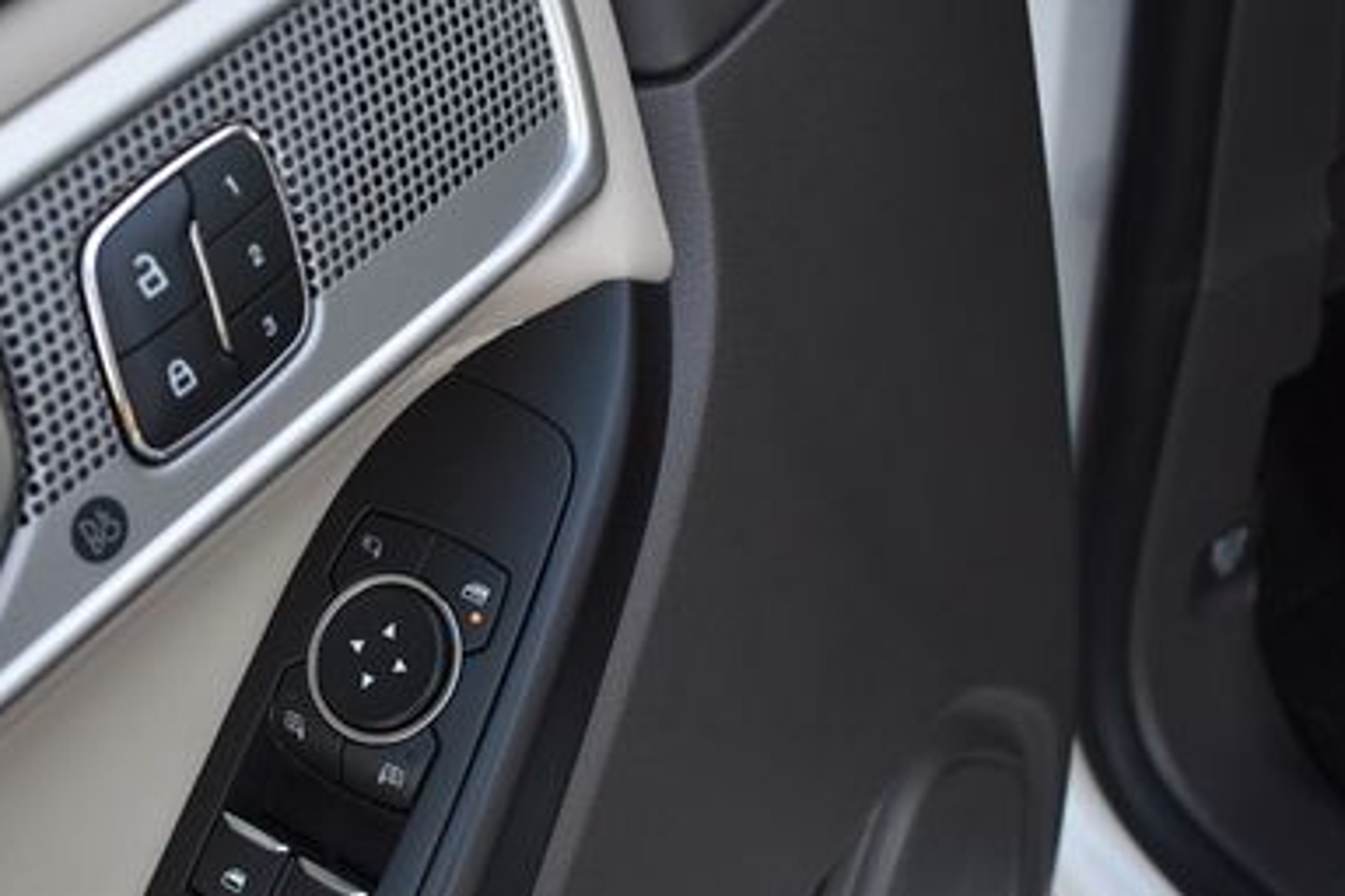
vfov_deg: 29.5
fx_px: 1681
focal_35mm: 45
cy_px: 632
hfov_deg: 42.2
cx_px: 322
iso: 800
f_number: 3.5
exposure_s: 1/200
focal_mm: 18
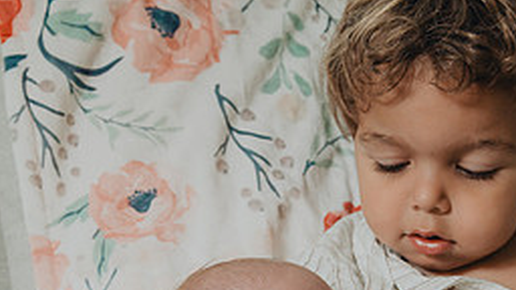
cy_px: 323
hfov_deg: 27.2
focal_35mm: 77
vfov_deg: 15.3
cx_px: 371
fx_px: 1054
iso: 3200
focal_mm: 31
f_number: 5
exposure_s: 1/100
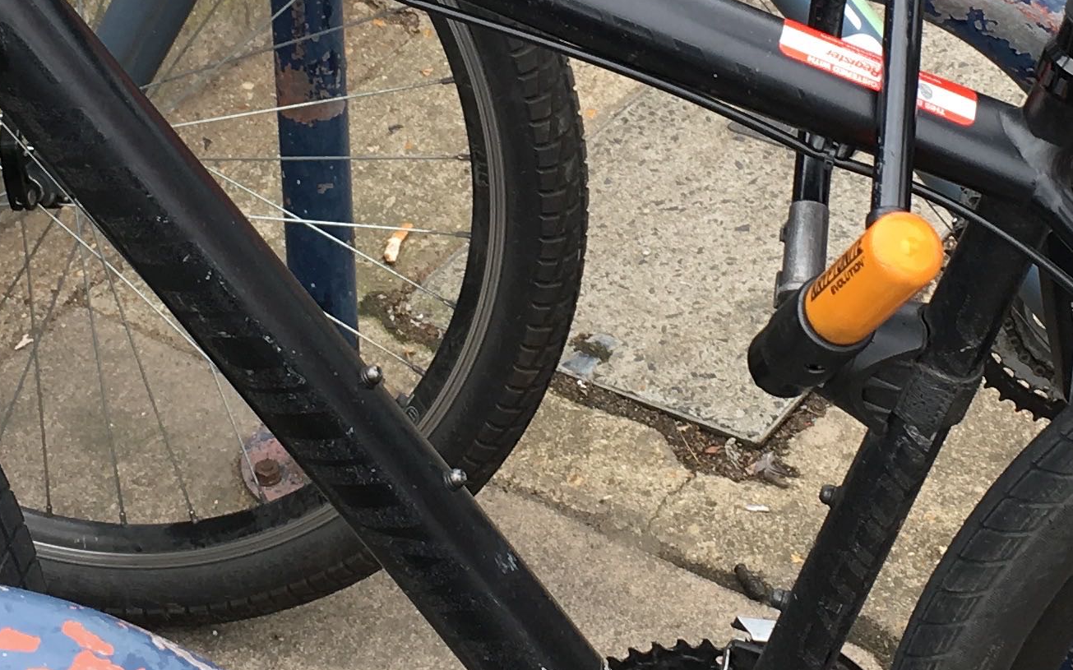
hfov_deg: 21.9
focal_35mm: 95
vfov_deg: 13.5
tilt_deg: -32.2
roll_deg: +1.7
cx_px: 580
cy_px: -42
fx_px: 2777
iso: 25
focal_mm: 4.15
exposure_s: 1/183
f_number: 2.2
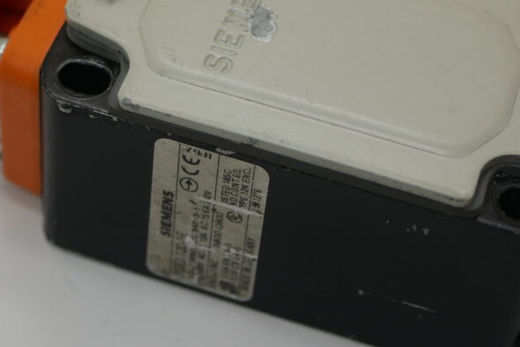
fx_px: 1560
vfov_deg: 12.7
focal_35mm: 108
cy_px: 109
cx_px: 205
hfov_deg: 18.9
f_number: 4
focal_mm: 30
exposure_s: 1/200
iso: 200
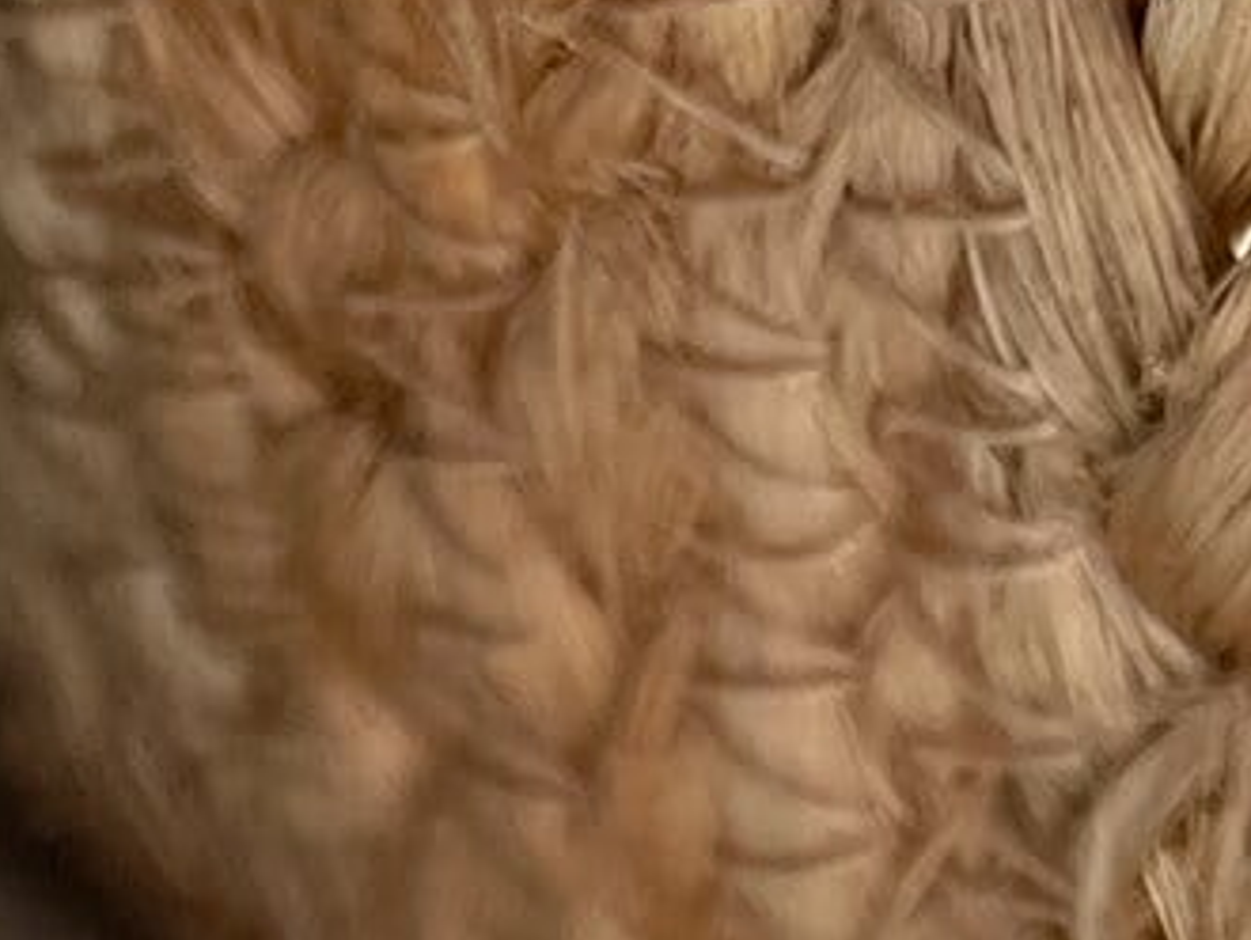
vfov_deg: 9.2
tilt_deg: -52.0
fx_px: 4557
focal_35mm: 126
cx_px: 679
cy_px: 2919
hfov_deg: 15.6
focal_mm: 4.2
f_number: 1.6
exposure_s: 1/121
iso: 125
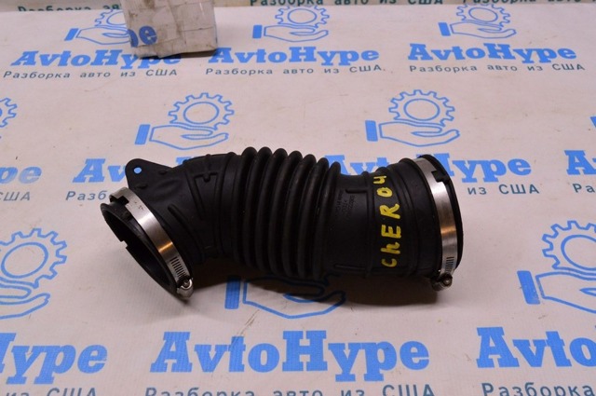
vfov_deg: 36.8
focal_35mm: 36
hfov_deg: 53.2
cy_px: 198
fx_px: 595
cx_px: 298
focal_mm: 24
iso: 1600
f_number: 8
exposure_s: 1/125
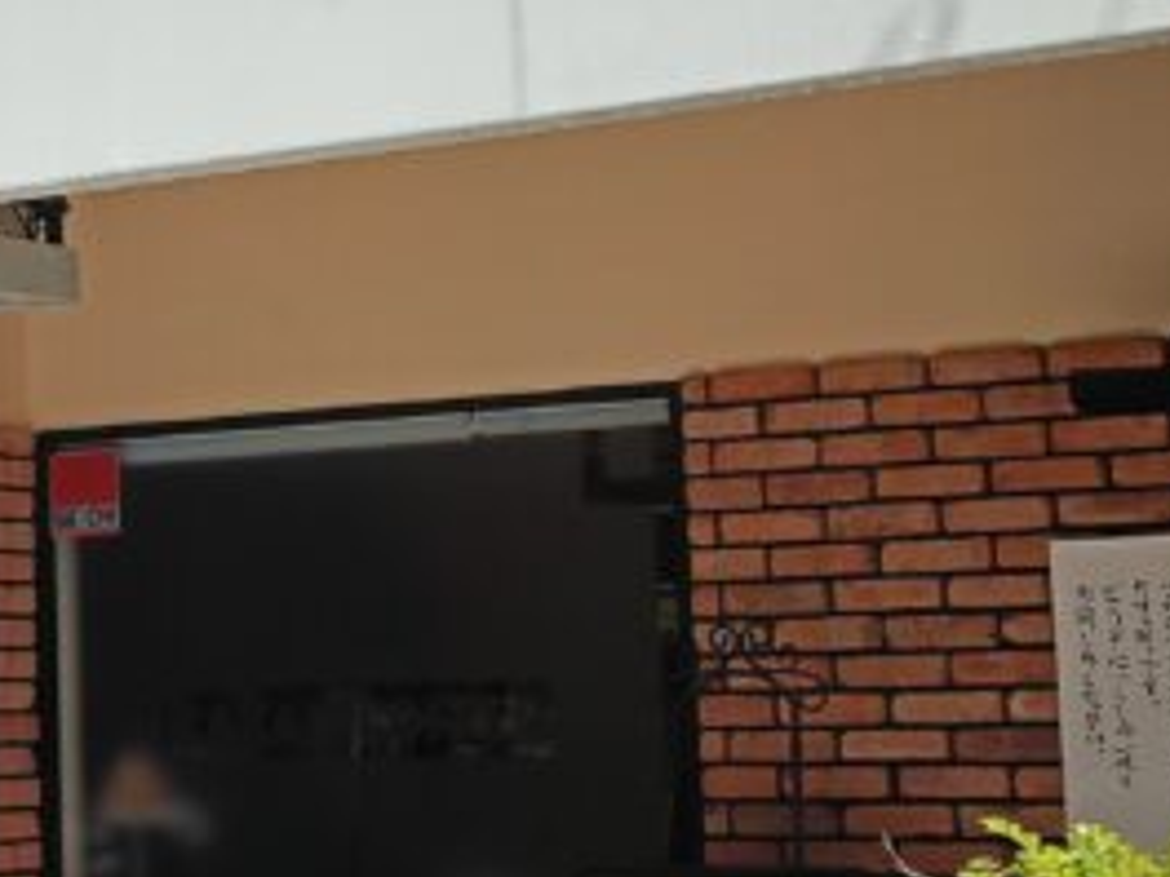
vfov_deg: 15.2
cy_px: 385
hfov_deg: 19.6
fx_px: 3279
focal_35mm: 97
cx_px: -40
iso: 64
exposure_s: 1/973
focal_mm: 4.7
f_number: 1.7
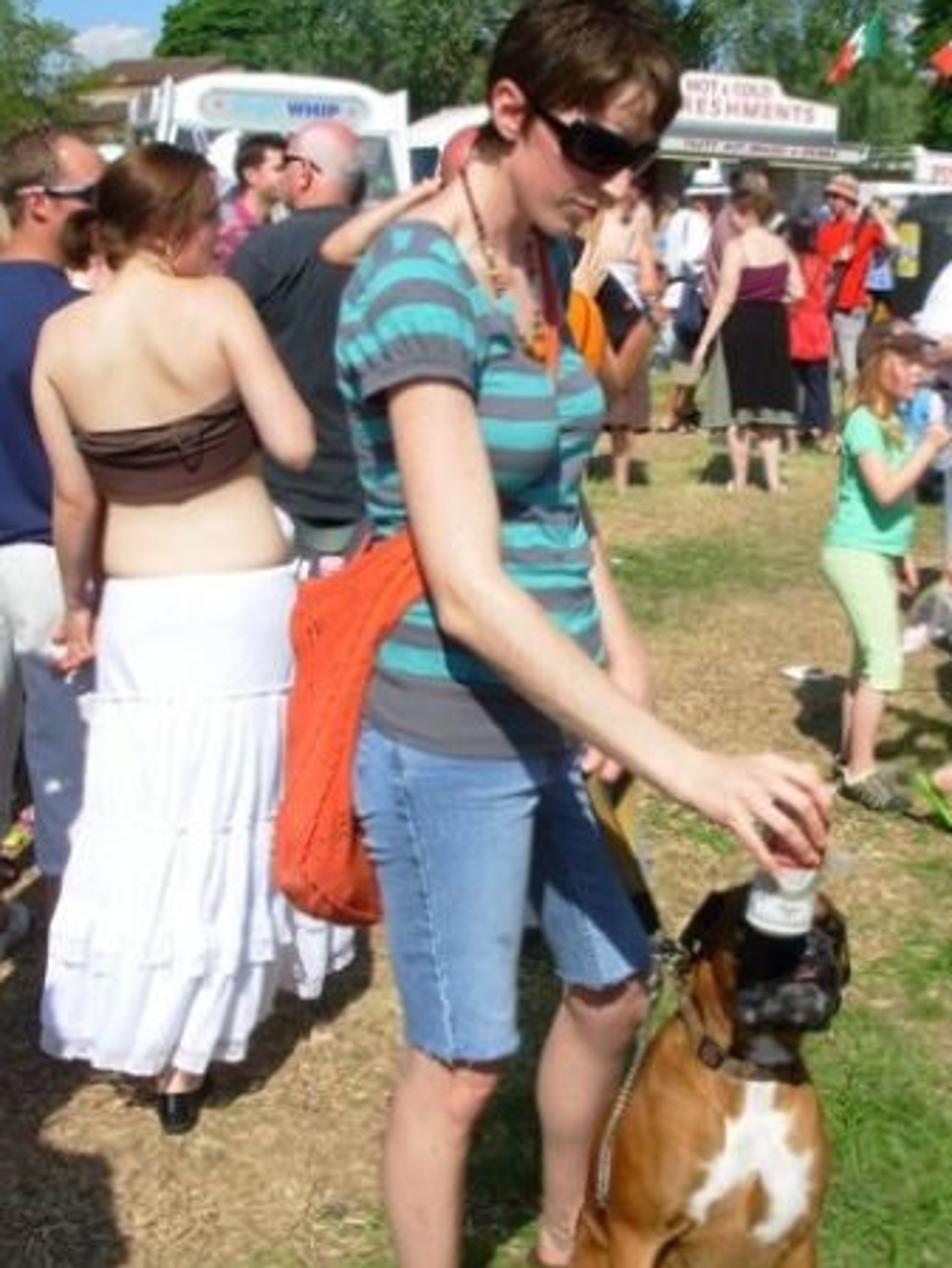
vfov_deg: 39.6
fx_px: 1759
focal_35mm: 48
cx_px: 511
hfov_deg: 30.3
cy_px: 558
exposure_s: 1/512
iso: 50
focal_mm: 6.3
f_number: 4.9
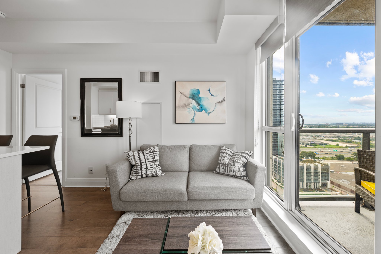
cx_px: 190
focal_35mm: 12
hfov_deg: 112.6
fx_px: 127
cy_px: 127
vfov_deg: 90.0
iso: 500
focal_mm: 12
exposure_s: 1/30
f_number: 8
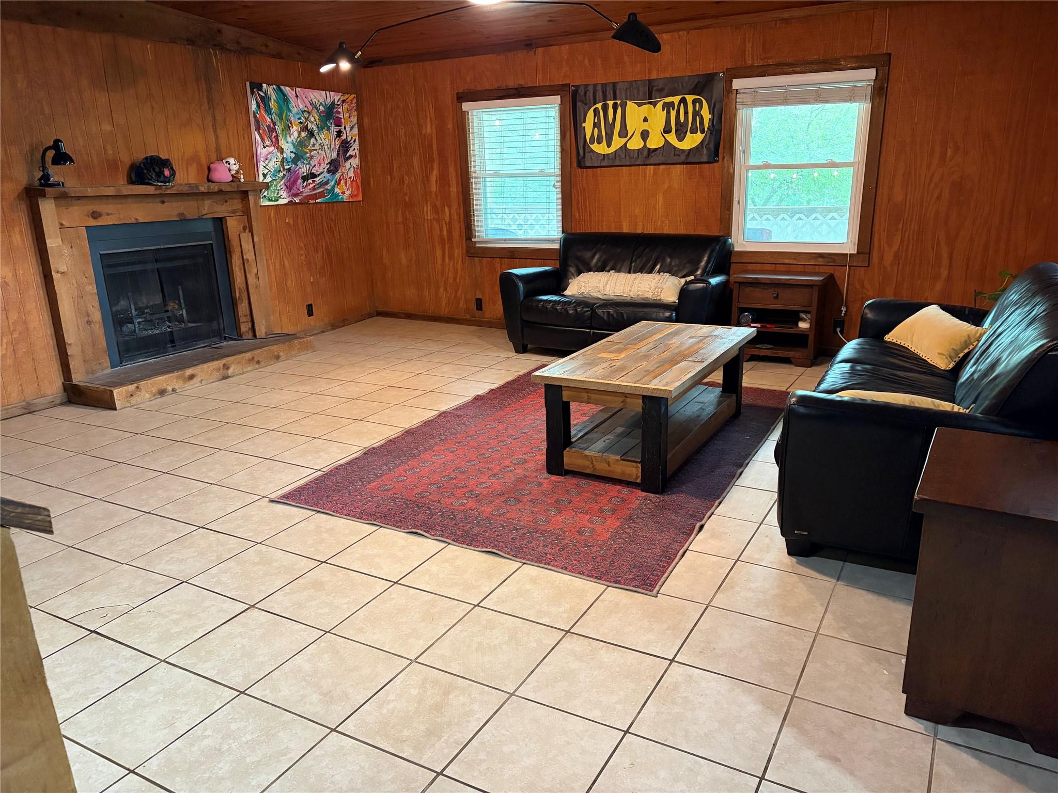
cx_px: 529
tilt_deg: -16.9
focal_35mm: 26
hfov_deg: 67.3
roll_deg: +2.0
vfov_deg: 53.1
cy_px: 396
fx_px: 795
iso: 500
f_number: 1.6
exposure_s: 1/40
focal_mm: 5.96
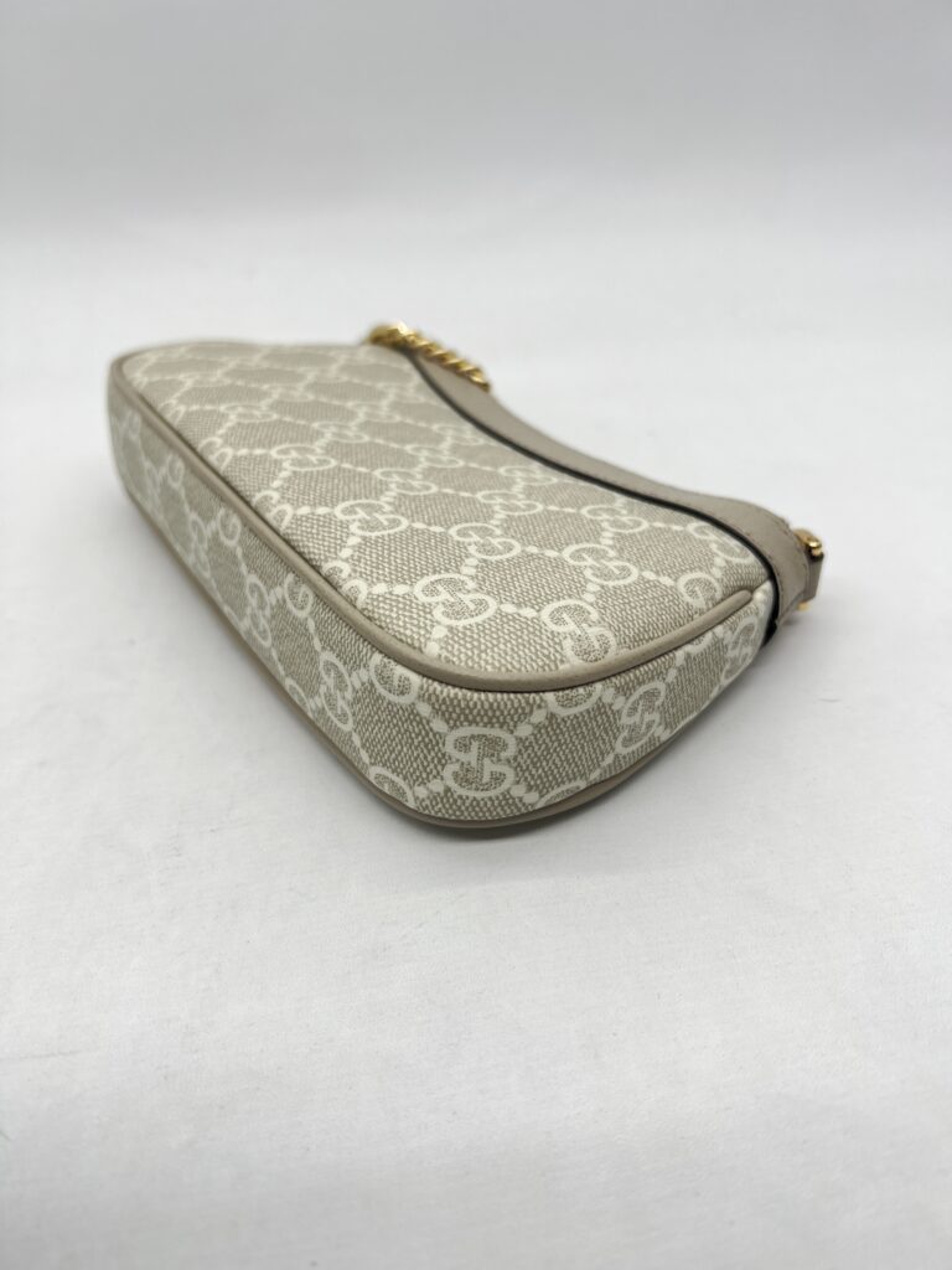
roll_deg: +2.4
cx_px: 476
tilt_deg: -33.8
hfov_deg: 53.1
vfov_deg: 67.3
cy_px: 635
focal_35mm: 26
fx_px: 953
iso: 40
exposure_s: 1/165
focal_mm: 5.7
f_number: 1.5
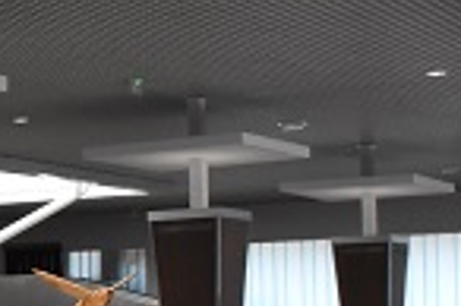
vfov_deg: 11.5
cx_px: -221
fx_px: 1509
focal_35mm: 118
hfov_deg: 16.0
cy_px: 303
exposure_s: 1/500
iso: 2500
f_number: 11
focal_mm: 18
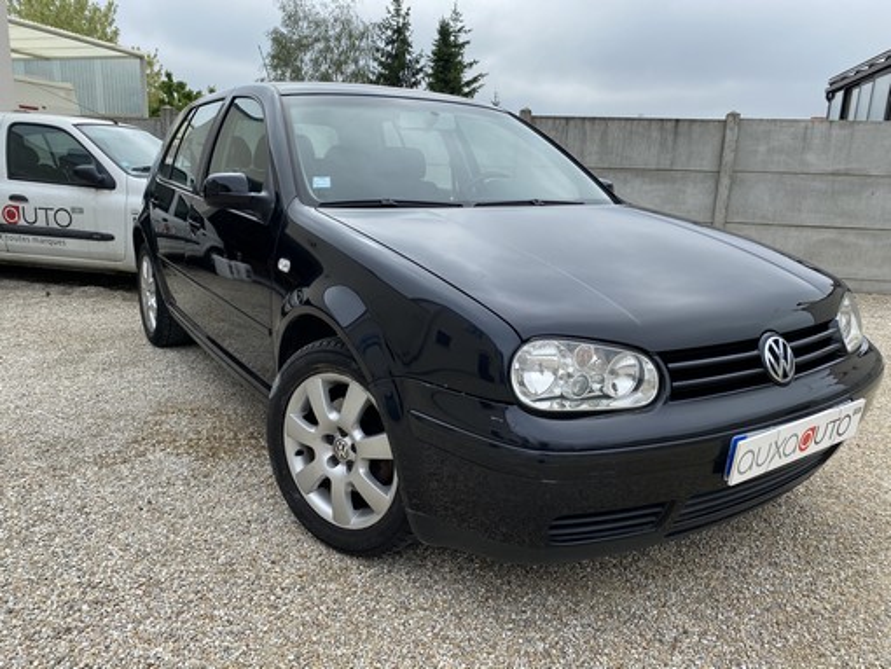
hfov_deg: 67.3
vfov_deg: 53.1
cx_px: 446
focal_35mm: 26
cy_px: 334
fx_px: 670
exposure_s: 1/1901
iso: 32
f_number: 1.8
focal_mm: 4.25
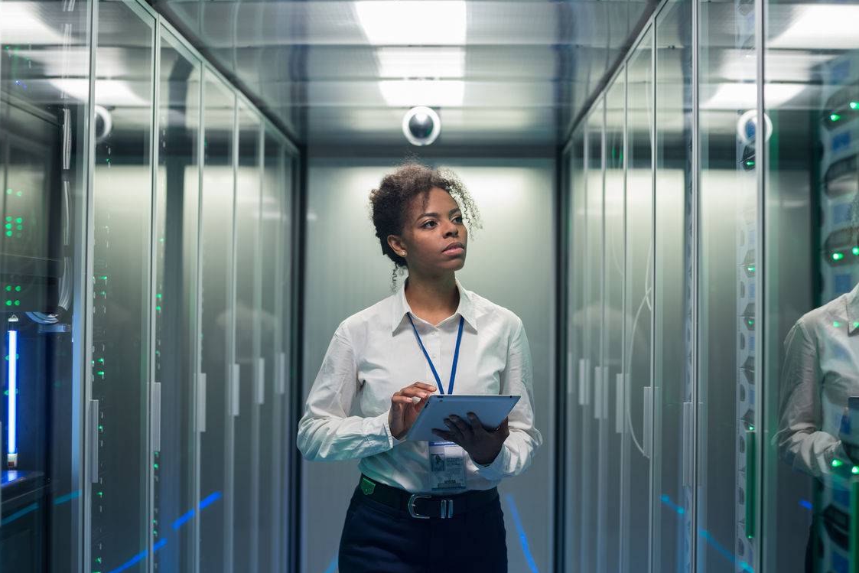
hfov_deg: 35.0
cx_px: 449
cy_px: 289
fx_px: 1360
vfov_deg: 23.8
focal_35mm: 57
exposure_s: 1/160
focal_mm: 50
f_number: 3.5
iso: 400
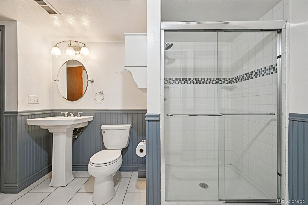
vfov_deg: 81.2
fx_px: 120
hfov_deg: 104.3
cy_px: 102
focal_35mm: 14
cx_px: 154
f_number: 8
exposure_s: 1/15
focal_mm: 14
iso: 220
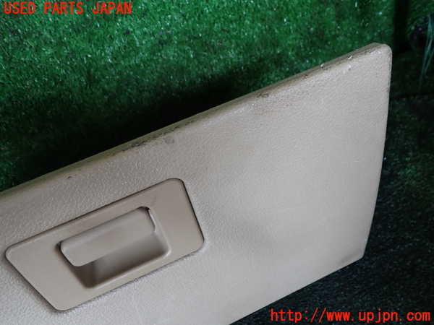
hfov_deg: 60.0
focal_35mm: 30
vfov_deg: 46.8
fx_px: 376
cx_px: 217
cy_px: 162
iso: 100
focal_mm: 5.4
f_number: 2.3
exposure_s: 1/60
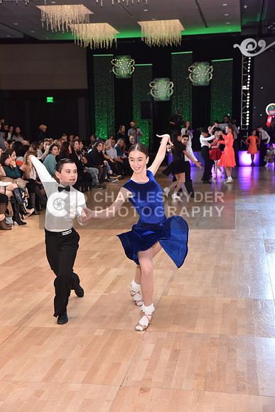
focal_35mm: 52
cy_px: 206
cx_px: 138
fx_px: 595
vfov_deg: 38.2
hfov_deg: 26.0
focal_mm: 52
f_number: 5
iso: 1600
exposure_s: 1/250
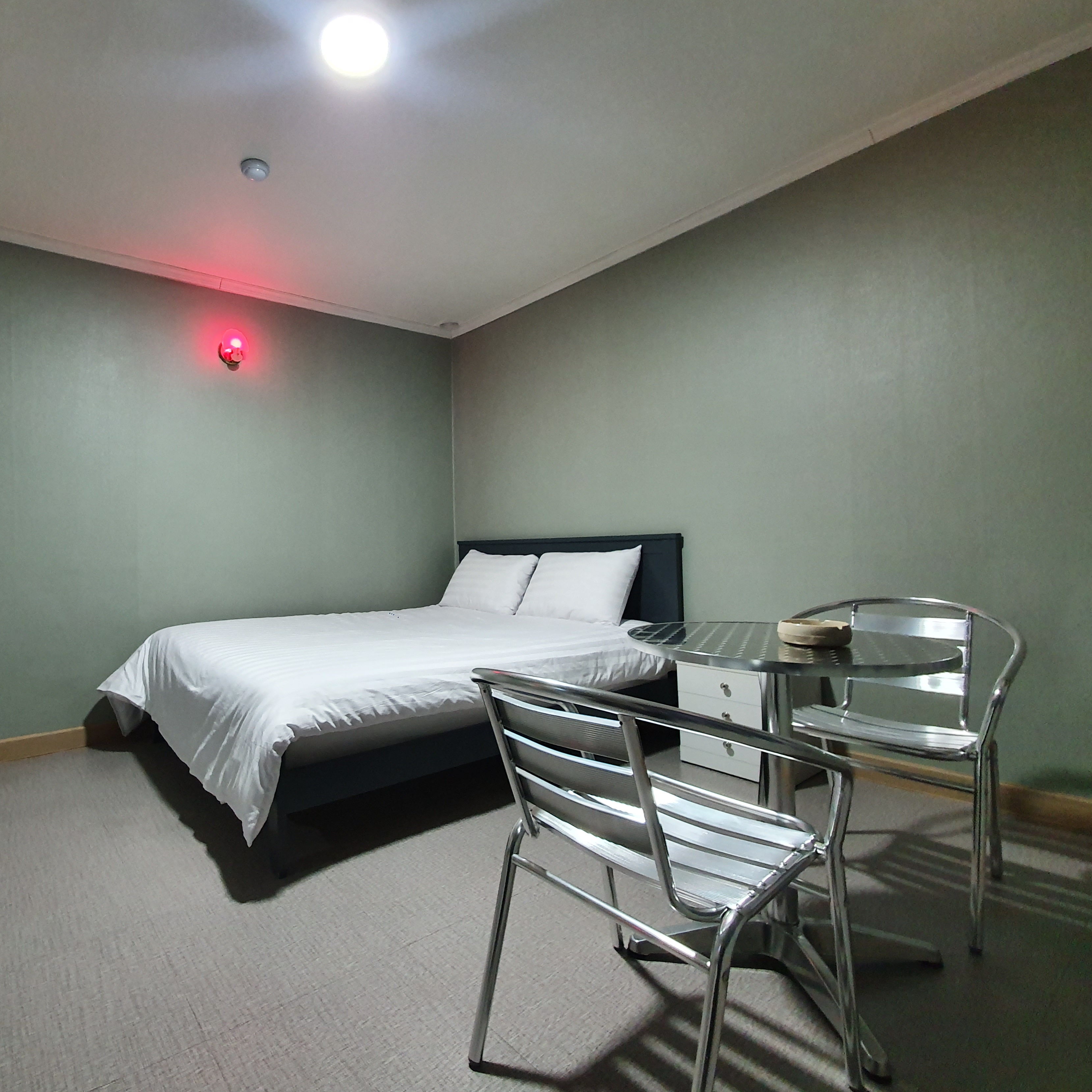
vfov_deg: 87.4
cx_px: 390
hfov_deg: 85.2
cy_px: 540
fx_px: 571
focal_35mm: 16
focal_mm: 1.8
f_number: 2.2
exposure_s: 1/30
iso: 400
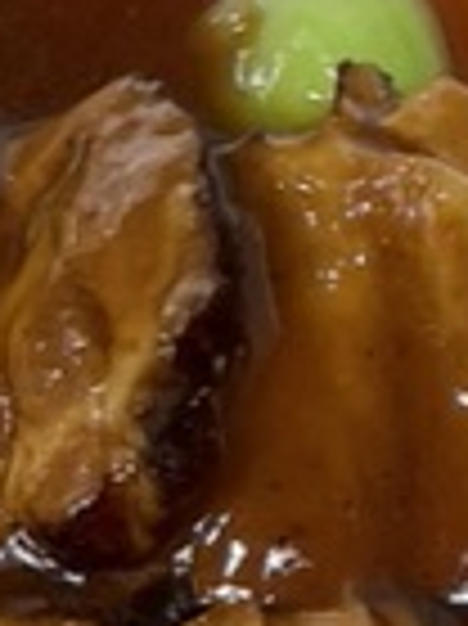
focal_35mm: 192
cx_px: -92
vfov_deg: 9.3
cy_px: 1437
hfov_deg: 7.7
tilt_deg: -79.3
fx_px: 3466
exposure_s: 1/120
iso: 100
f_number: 1.6
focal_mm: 4.2
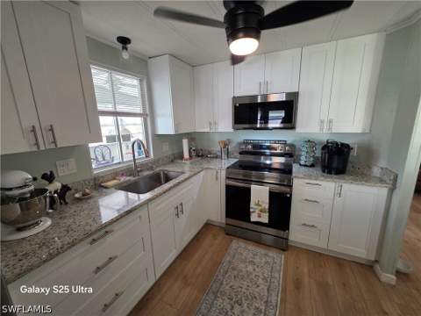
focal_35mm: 13
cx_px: 210
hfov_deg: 106.2
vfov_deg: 89.9
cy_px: 158
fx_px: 158
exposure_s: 1/120
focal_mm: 2.2
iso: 250
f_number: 1.9
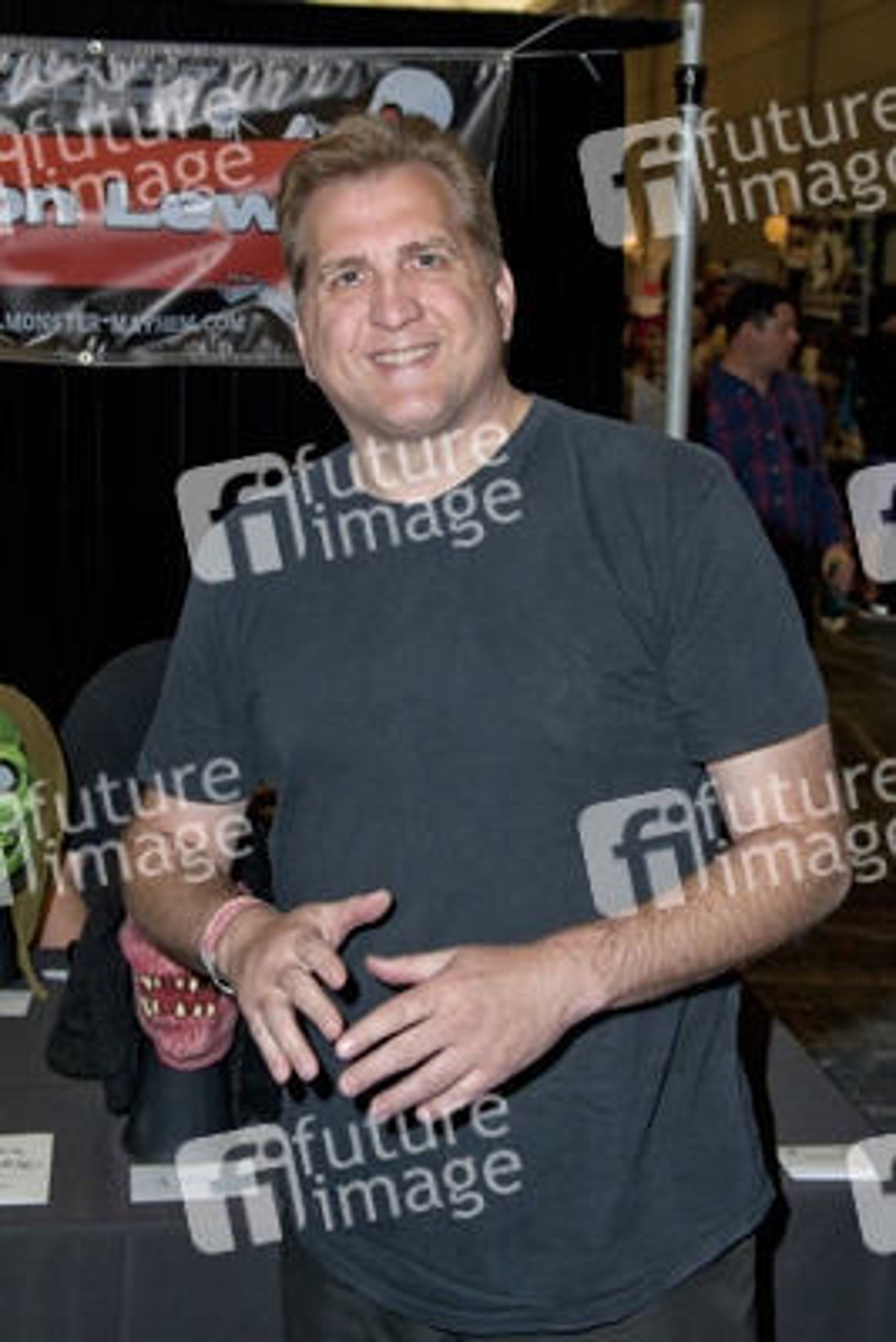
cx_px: 448
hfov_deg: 38.9
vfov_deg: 55.8
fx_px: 1268
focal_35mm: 34
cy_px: 671
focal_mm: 34
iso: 400
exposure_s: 1/400
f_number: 4.5
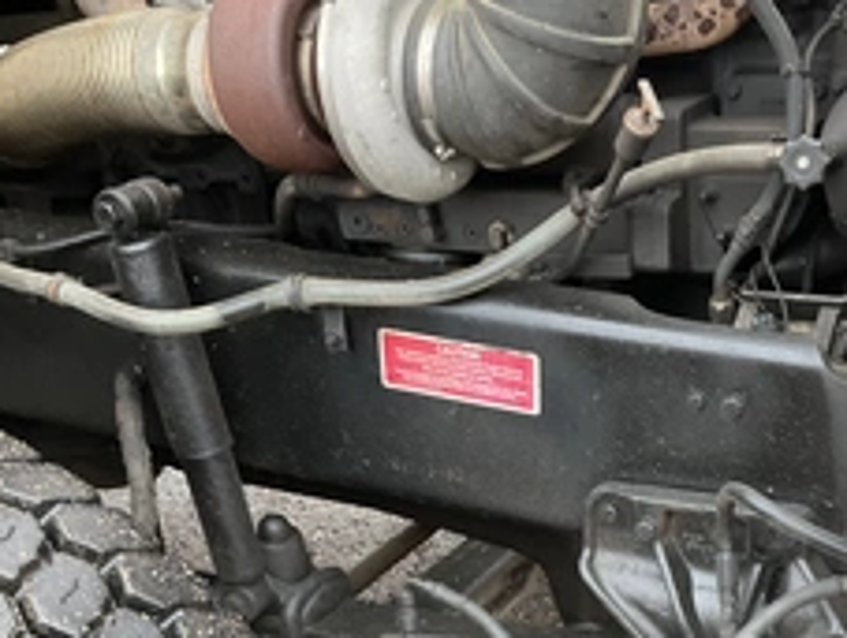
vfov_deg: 27.8
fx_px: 1250
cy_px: 545
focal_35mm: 51
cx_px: 608
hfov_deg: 36.8
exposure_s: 1/105
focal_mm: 3
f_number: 1.8
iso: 64
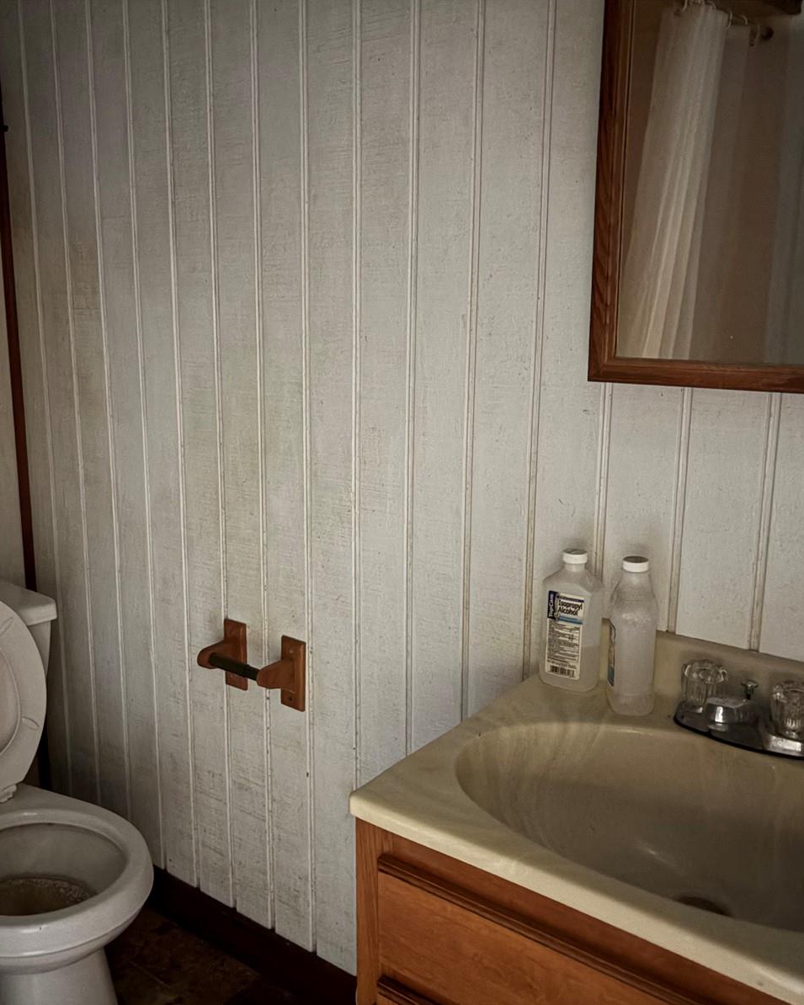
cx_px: 290
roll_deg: +3.1
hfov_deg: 42.9
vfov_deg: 52.8
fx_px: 1011
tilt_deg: -13.9
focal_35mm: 34
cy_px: 503
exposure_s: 1/5
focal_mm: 5.96
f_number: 1.6
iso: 1600
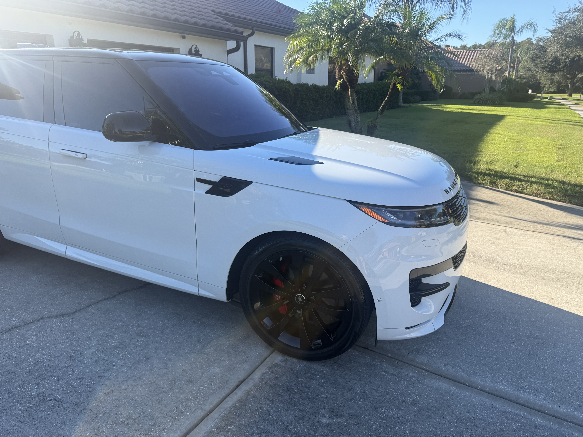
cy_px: 218
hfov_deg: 71.6
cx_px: 292
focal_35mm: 24
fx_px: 404
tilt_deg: -17.4
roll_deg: +1.5
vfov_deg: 56.8
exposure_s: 1/1770
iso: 80
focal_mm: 6.76
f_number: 1.78
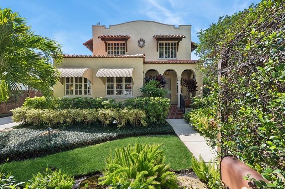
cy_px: 94
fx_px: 119
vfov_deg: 77.2
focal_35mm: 15
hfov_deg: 100.4
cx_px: 142
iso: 100
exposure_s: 1/80
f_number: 11
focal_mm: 15
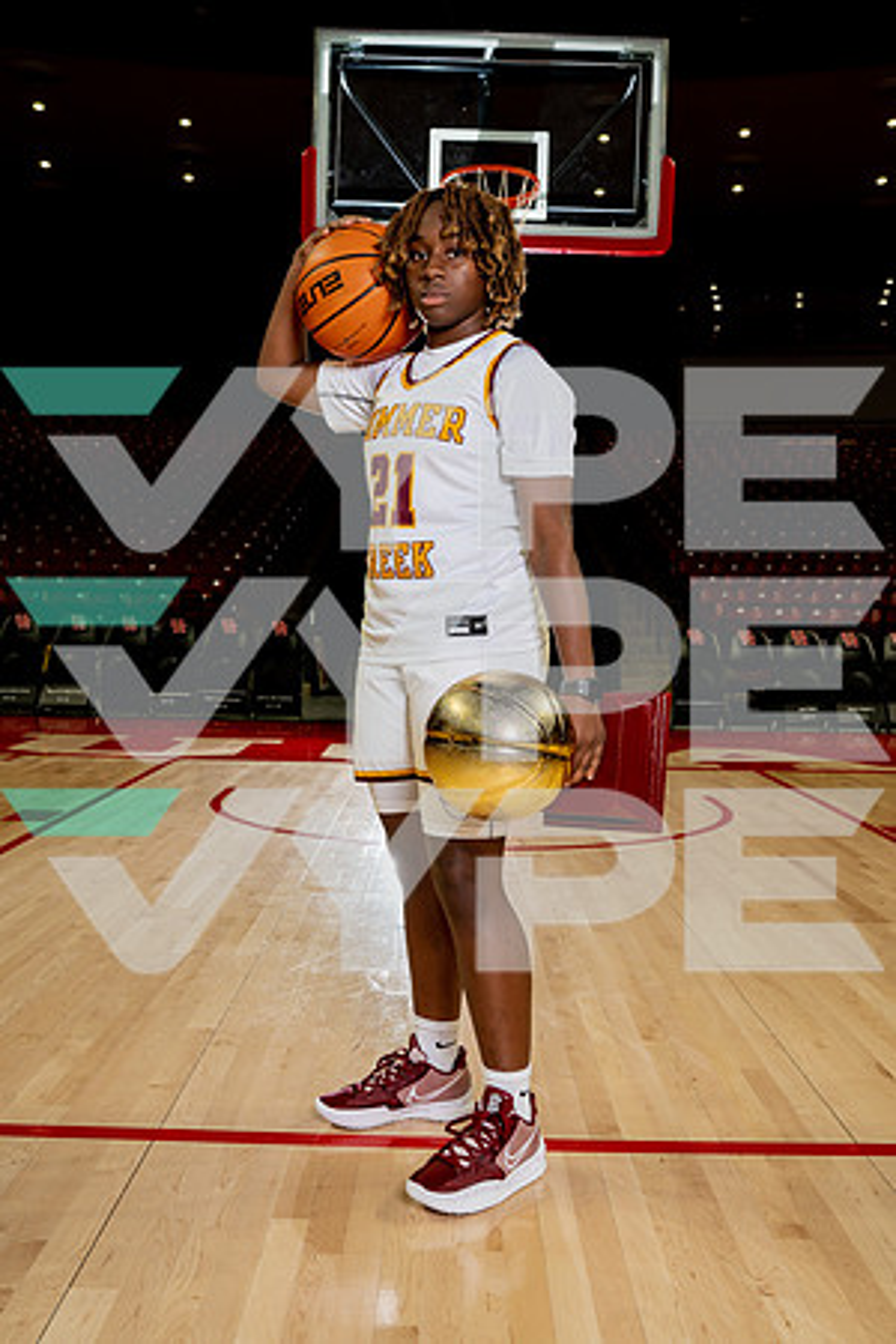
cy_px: 672
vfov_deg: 54.4
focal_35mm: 35
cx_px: 448
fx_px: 1307
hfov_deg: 37.9
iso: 250
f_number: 6.3
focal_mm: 35
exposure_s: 1/250
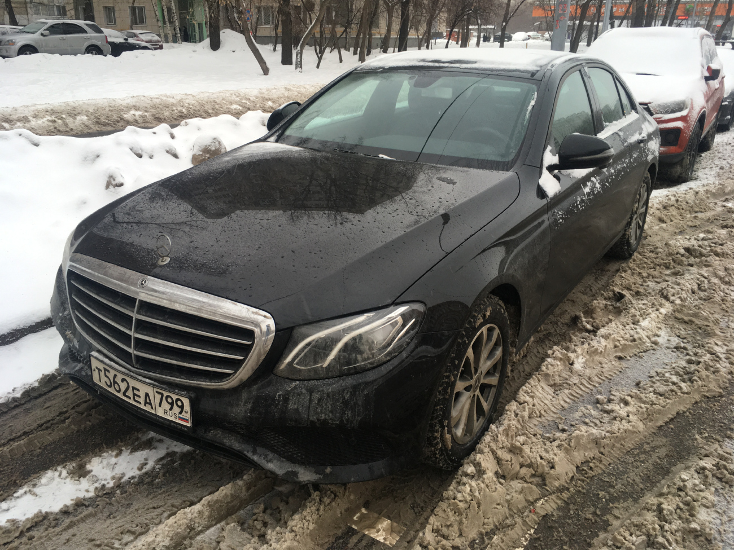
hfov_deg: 61.7
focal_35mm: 29
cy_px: 275
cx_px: 367
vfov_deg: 48.2
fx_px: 615
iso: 40
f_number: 2.2
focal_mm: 4.15
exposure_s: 1/100
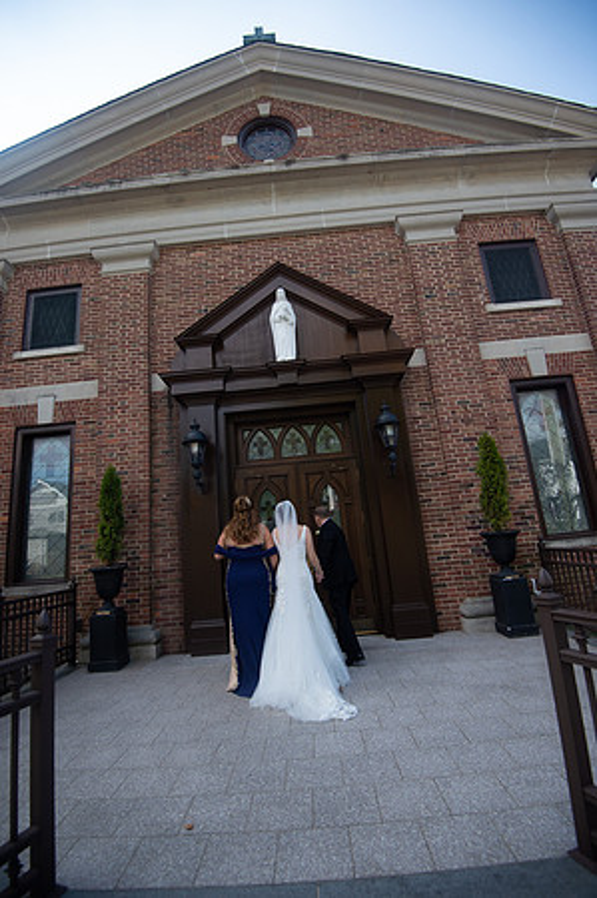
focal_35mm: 16
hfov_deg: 73.6
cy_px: 449
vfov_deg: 96.8
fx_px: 399
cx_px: 298
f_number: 4
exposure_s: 1/1250
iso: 400
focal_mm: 16
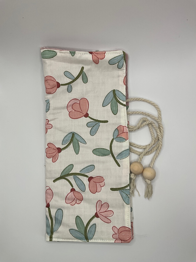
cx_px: 98
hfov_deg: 48.2
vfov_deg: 61.7
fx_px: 219
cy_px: 131
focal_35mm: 29
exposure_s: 1/403
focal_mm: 3
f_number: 1.8
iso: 25
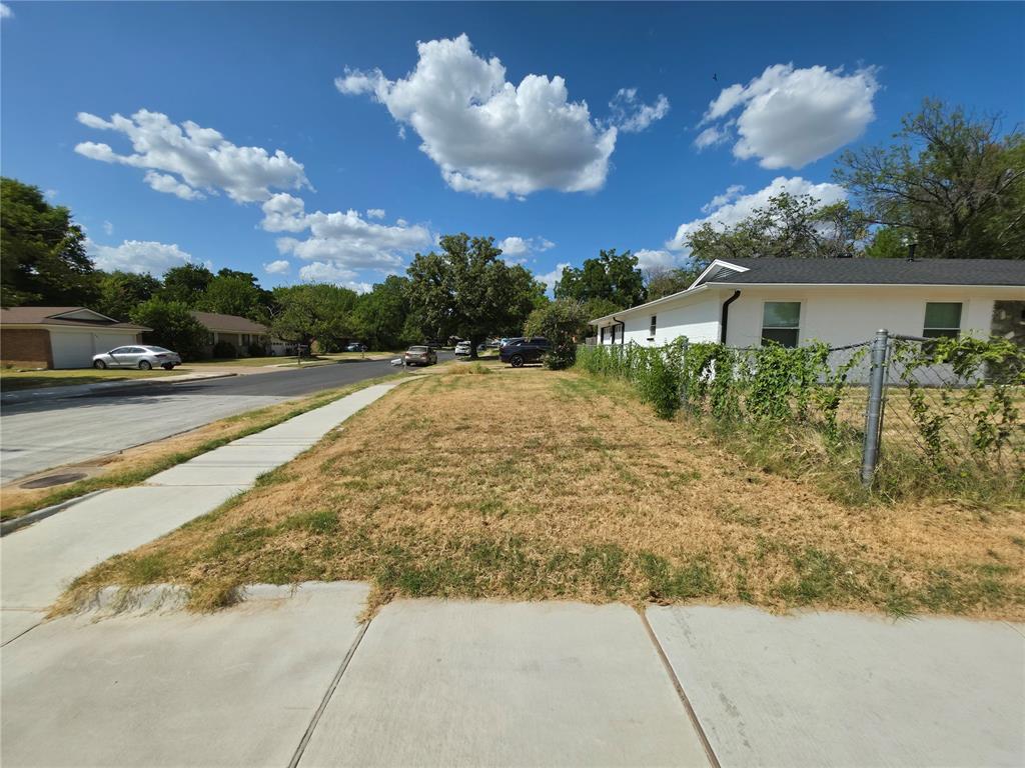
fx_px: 385
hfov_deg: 106.2
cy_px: 384
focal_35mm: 13
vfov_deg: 89.9
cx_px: 512
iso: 16
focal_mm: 2.2
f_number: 1.9
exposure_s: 1/1513
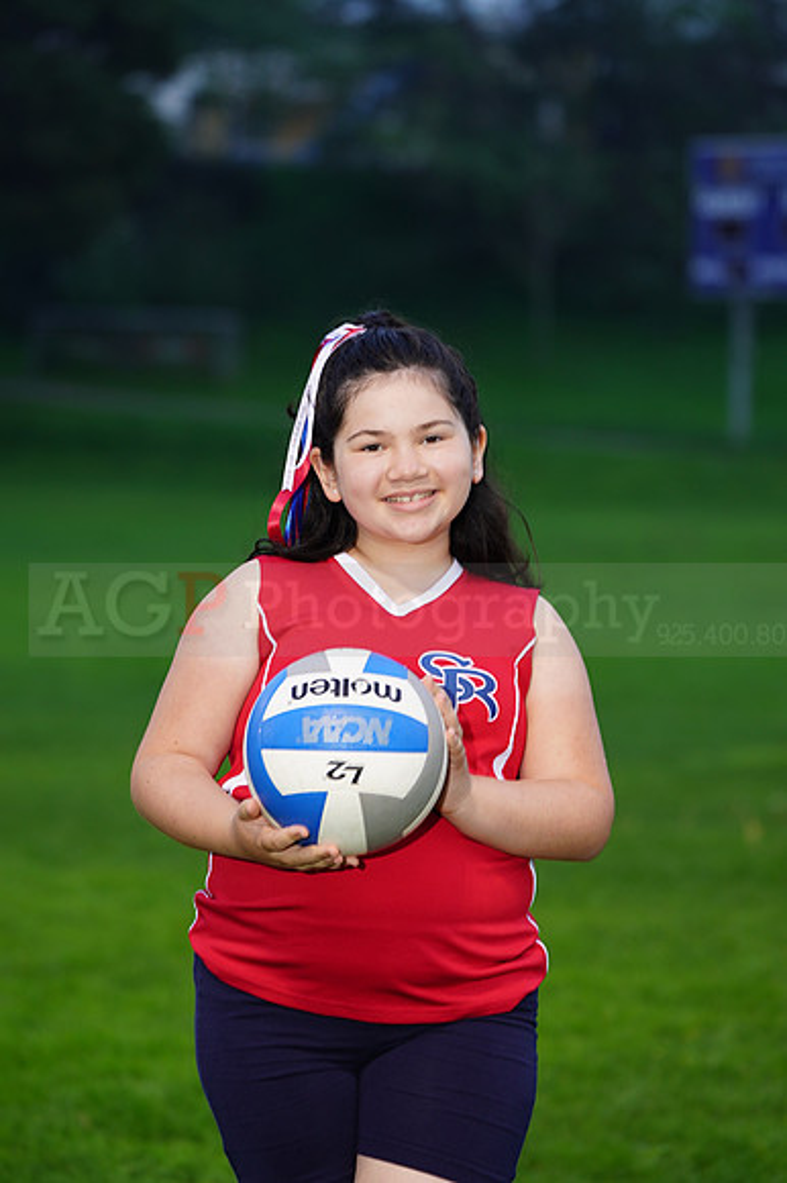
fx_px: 5942
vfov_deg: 11.4
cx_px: 394
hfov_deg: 7.6
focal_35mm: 181
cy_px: 592
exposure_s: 1/20
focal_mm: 181
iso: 320
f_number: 5.6
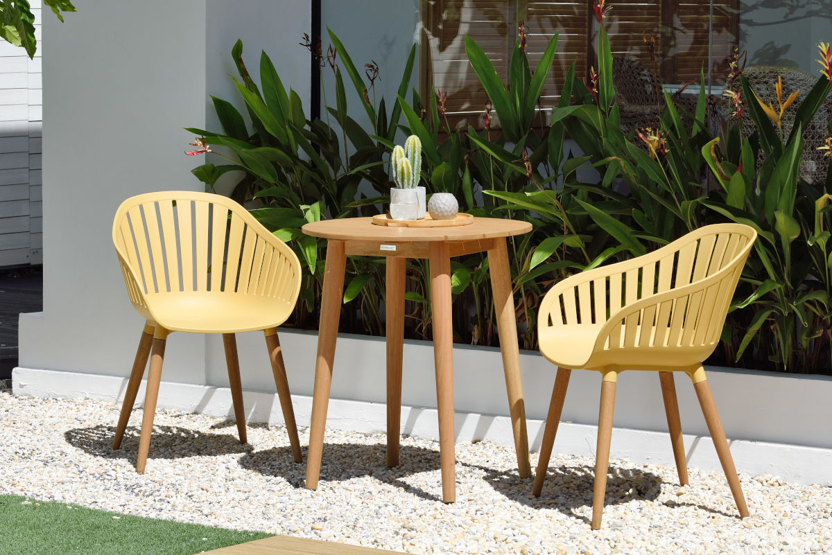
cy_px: 278
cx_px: 416
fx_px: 2427
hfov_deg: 19.4
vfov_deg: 13.1
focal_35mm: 105
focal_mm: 105
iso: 200
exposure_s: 1/320
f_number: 14
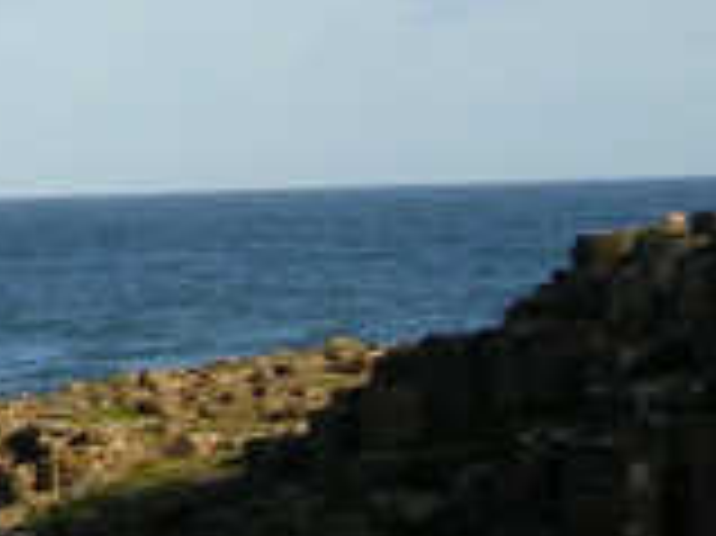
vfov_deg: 4.3
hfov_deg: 5.6
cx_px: -612
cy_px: 284
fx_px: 7151
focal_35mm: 346
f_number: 4.1
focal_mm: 13
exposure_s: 1/520
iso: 50
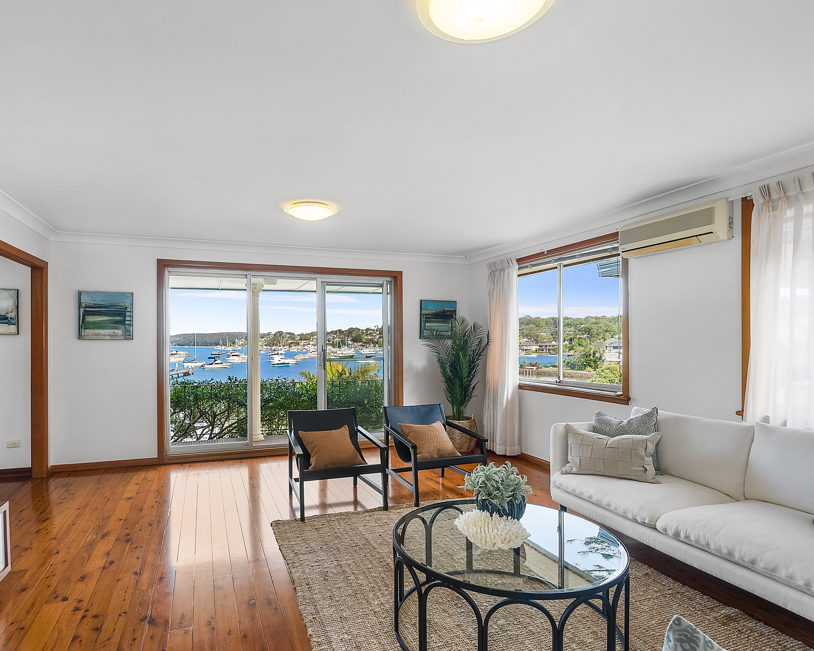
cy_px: 336
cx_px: 369
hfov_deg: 83.1
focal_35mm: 19
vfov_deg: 70.8
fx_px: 458
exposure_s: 1/15
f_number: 9
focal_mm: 16
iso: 400
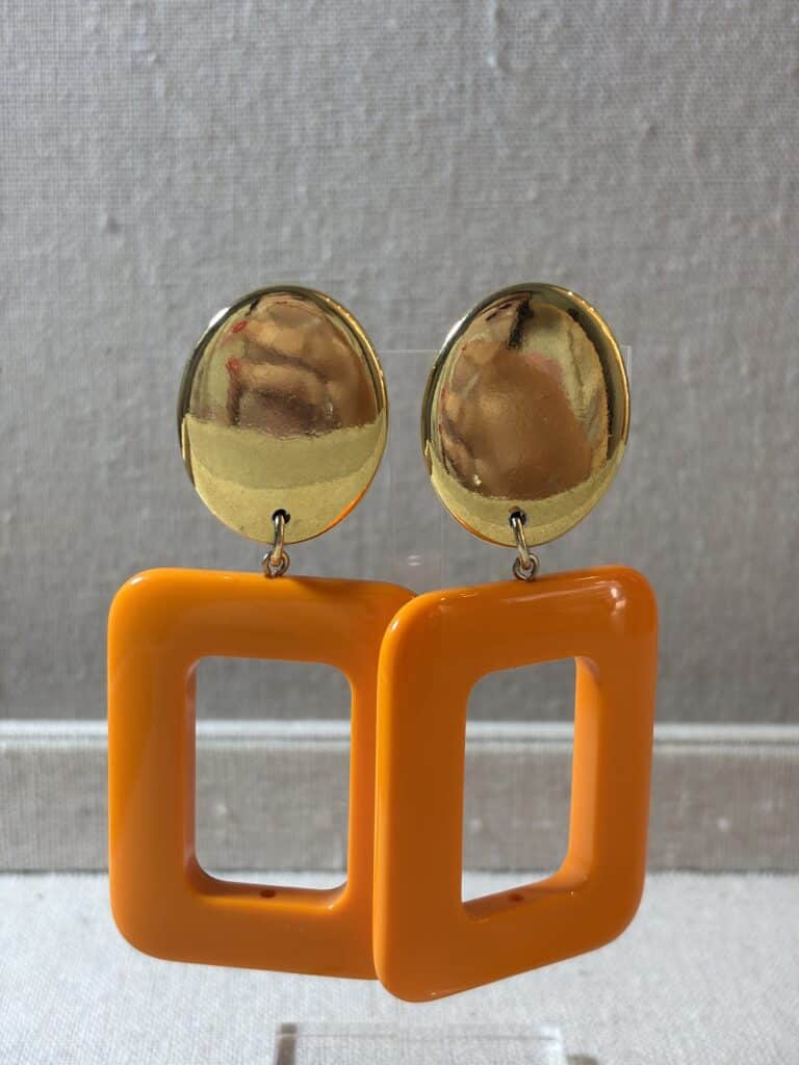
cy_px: 532
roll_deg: -1.4
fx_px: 1600
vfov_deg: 36.8
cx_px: 400
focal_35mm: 52
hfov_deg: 28.0
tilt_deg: -14.3
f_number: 1.6
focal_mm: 5.96
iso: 32
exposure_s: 1/50
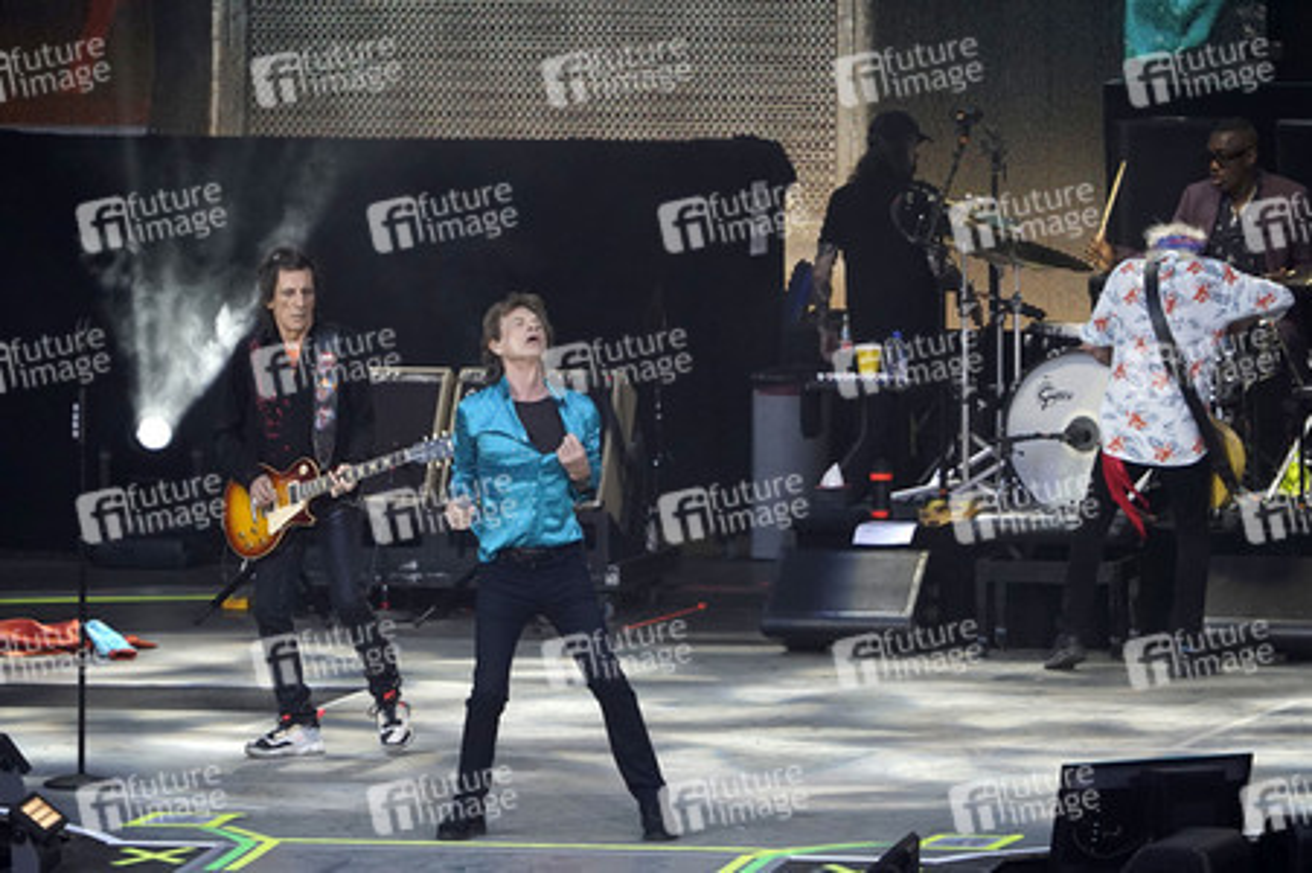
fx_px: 13074
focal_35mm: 359
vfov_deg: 3.8
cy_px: 436
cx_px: 656
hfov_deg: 5.7
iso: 2500
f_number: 6.3
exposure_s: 1/640
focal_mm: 359
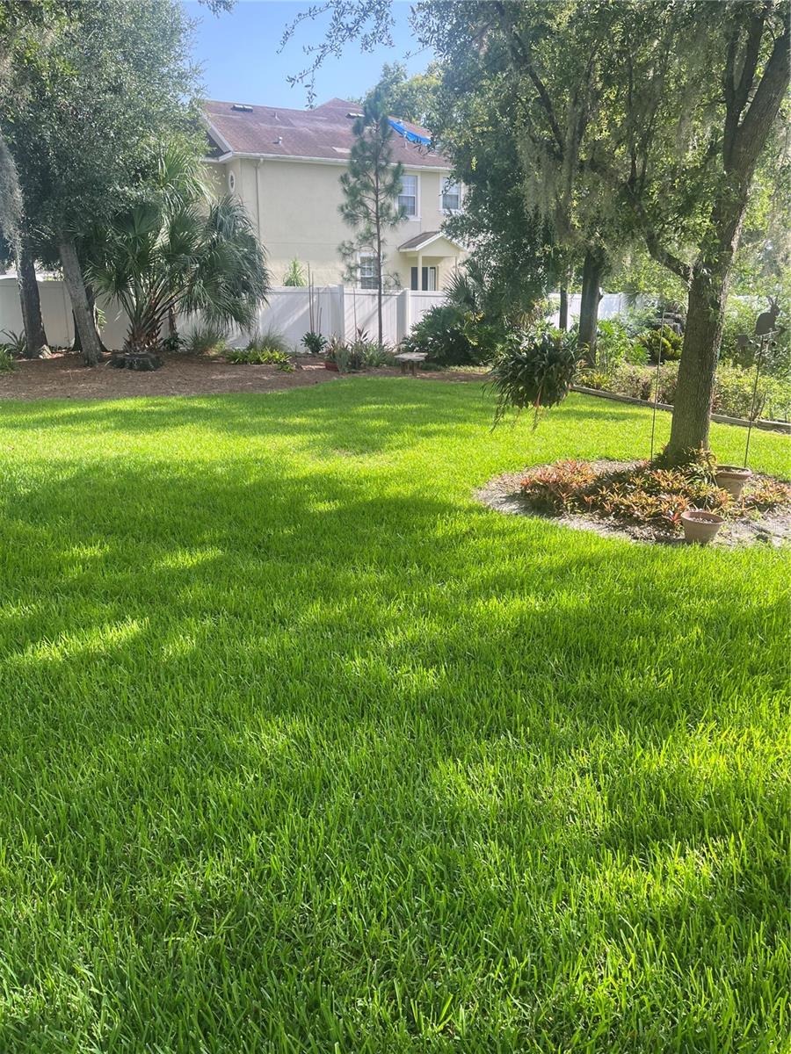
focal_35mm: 26
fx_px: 792
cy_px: 527
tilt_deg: -15.1
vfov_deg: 67.3
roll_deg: +1.4
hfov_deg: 53.1
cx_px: 396
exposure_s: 1/631
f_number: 1.6
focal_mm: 5.1
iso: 50
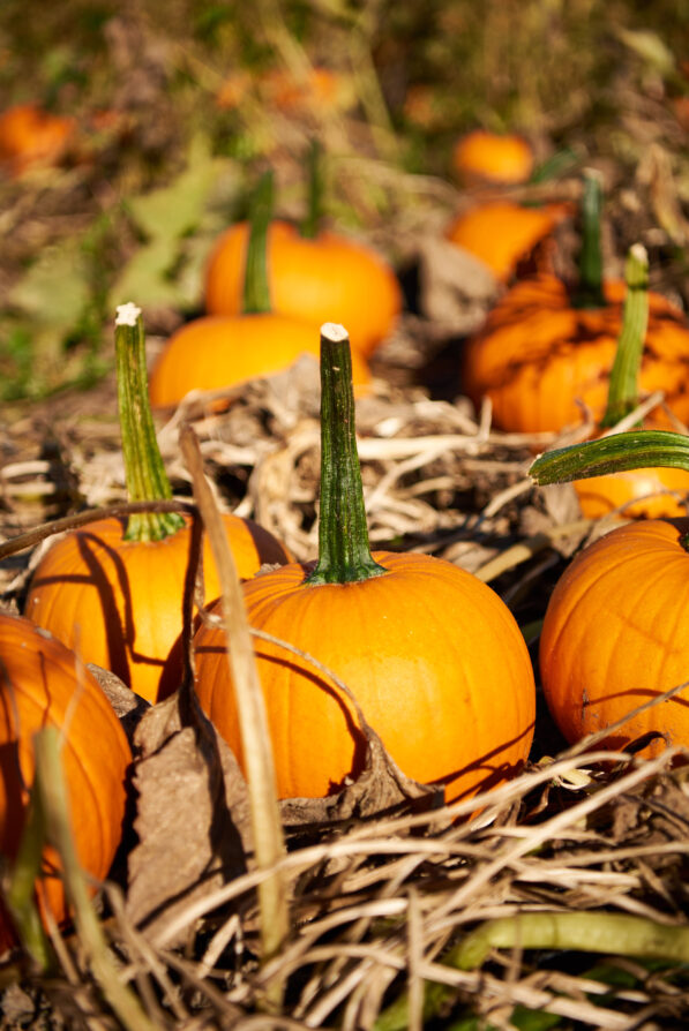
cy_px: 516
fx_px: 1720
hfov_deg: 22.6
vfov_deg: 33.4
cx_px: 344
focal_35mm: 60
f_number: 2.8
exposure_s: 1/800
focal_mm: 60
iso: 100
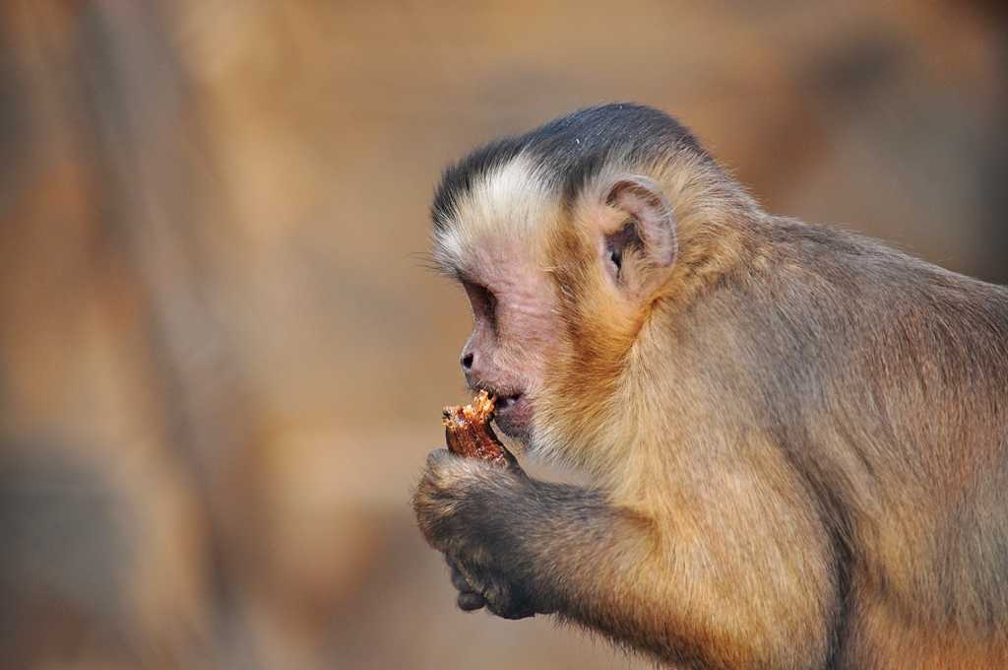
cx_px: 504
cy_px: 335
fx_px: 10906
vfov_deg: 3.5
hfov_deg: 5.3
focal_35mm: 390
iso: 320
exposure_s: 1/400
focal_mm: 260
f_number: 6.3
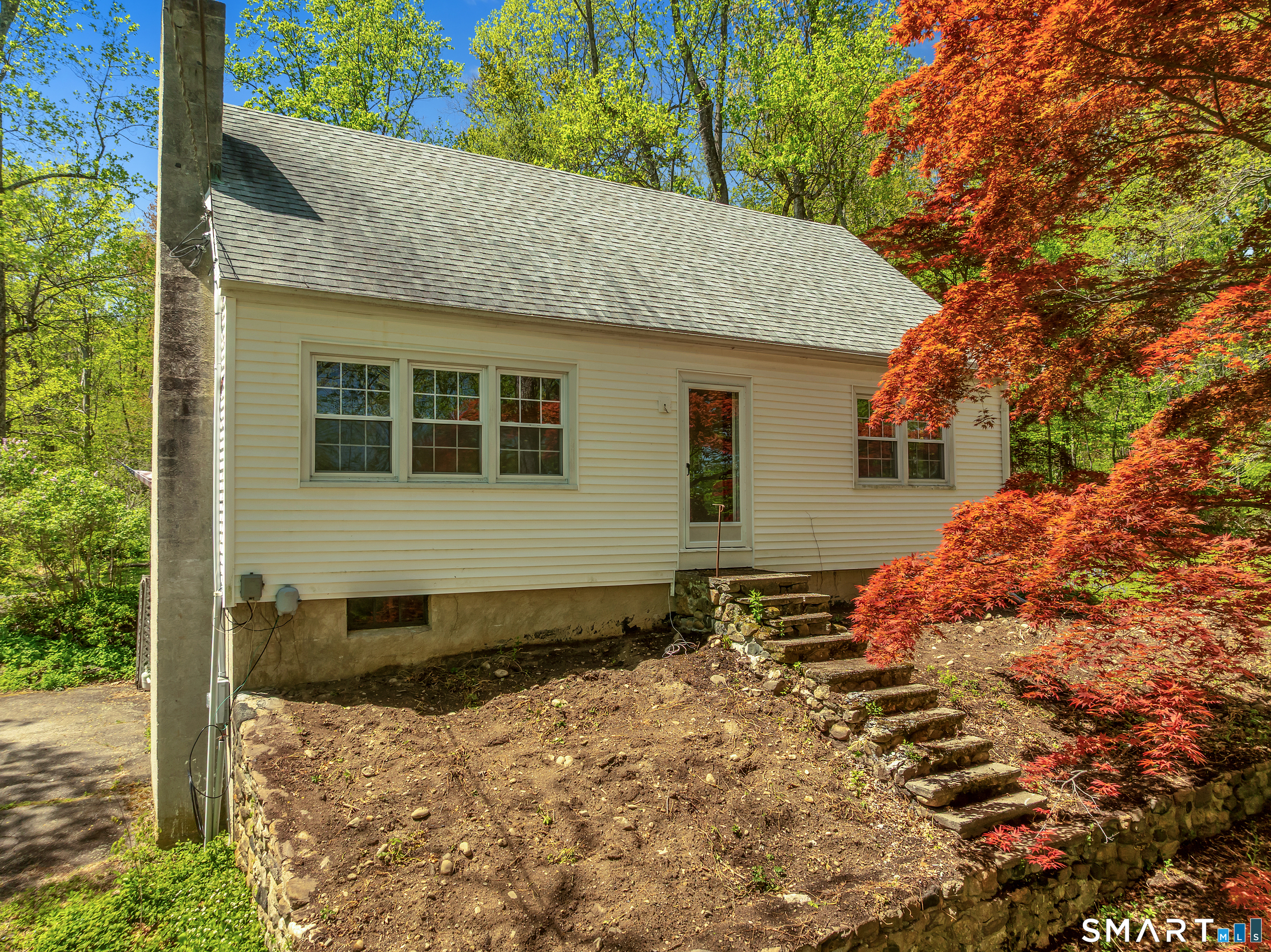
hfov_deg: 71.6
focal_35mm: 24
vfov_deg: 56.8
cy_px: 476
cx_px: 636
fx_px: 881
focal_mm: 12.29
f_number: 3.2
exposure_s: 1/100
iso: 100
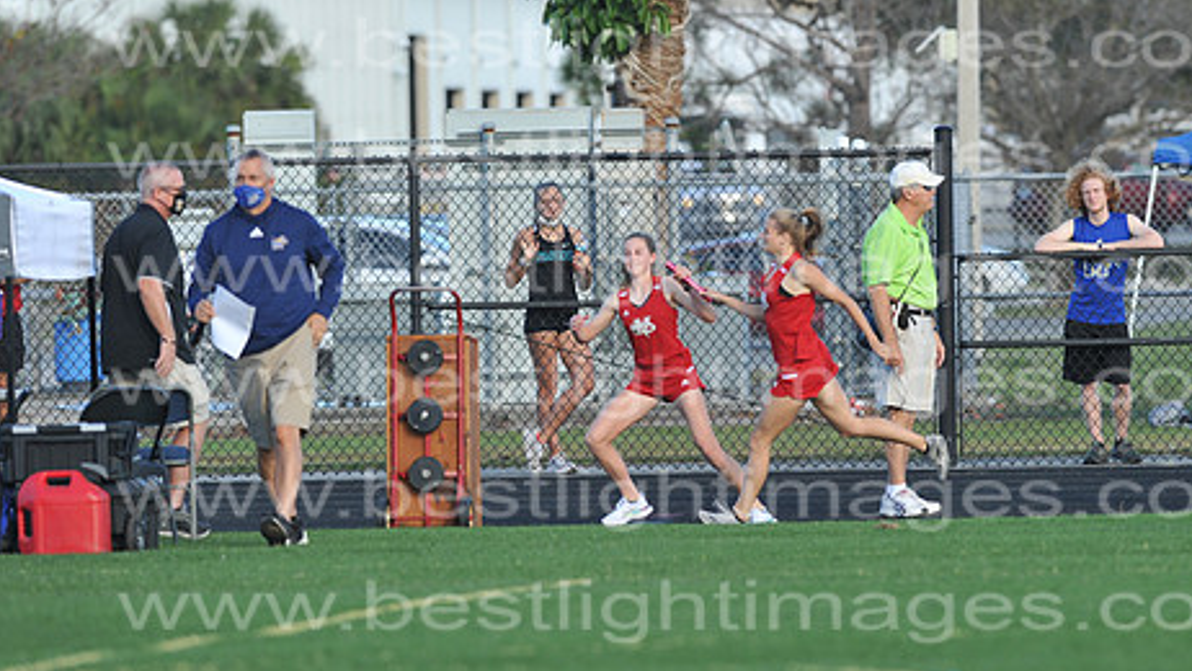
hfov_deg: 5.5
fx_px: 12455
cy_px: 330
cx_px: 699
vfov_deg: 3.1
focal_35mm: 394
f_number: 4.5
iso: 320
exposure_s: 1/640
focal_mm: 300
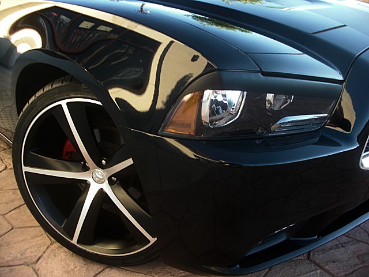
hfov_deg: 51.4
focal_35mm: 36
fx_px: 384
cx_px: 184
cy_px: 138
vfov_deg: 39.7
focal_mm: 6.3
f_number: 2.8
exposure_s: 1/80
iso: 100
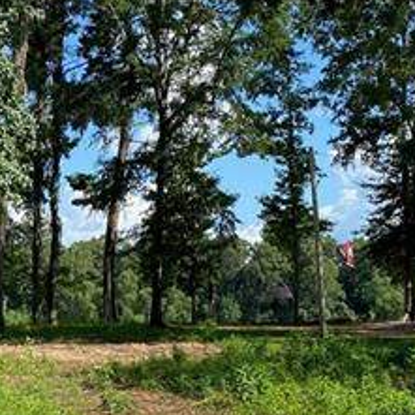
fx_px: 1085
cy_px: 315
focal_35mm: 80
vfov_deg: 21.5
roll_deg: -1.2
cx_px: 13
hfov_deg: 21.0
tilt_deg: +2.6
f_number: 1.8
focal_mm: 4.25
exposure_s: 1/1287
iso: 32
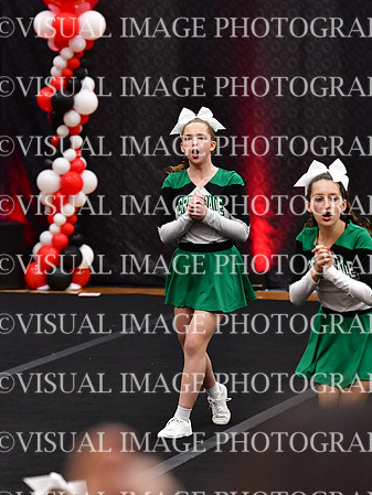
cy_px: 235
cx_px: 207
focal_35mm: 251
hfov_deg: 5.9
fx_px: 3595
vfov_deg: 7.9
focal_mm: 135
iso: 4000
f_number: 3.5
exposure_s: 1/500
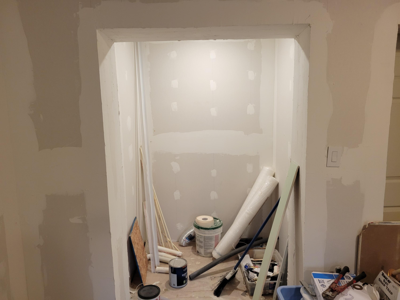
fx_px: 300
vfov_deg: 53.1
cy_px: 150
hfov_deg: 67.3
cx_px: 200
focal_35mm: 26
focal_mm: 5.4
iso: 250
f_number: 1.8
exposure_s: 1/120
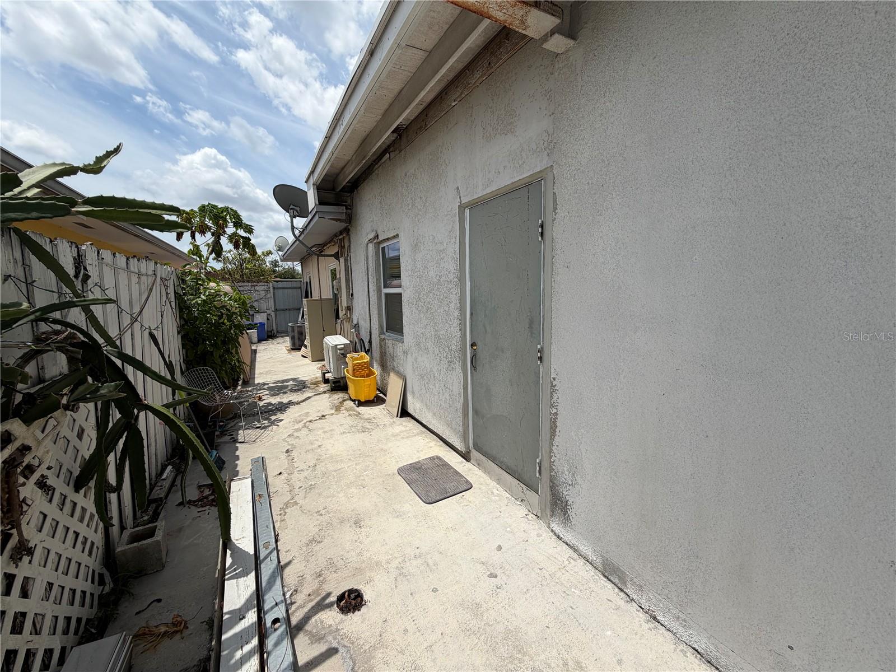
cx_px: 448
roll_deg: +1.9
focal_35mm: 14
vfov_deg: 85.7
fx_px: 362
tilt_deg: -7.9
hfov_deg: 102.1
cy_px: 336
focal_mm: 2.22
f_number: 2.2
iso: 20
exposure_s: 1/1698
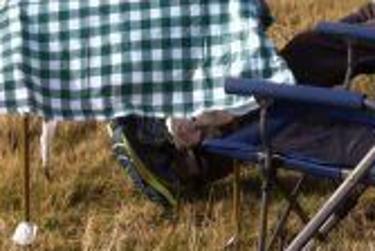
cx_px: 294
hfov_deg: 14.7
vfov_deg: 9.3
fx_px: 1450
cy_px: -238
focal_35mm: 139
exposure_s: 1/656
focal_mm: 3.85
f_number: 2.8
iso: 80
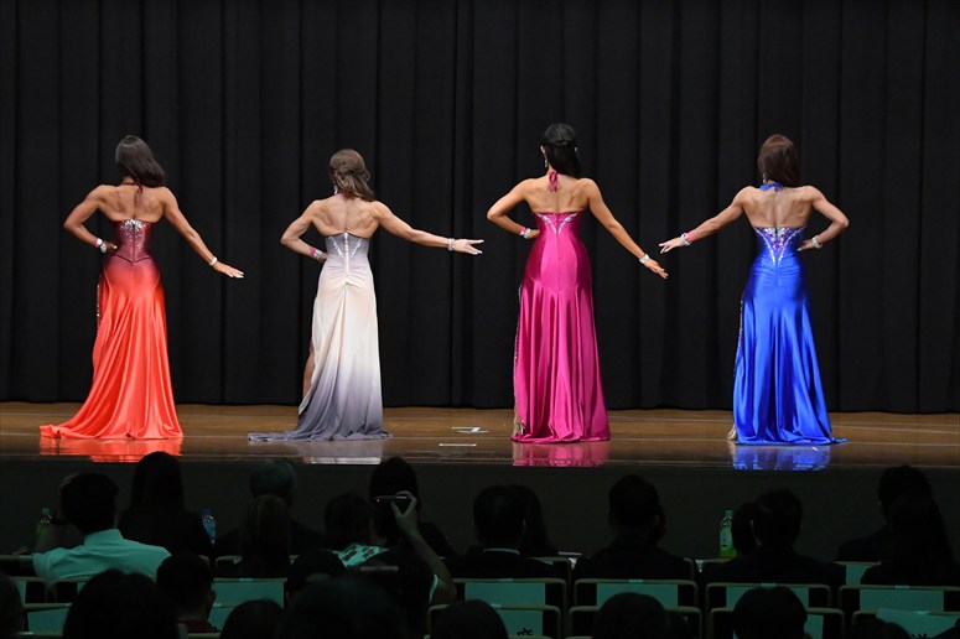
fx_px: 3385
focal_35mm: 127
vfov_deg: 10.8
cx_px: 480
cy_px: 320
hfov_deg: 16.1
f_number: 5.6
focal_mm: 85
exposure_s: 1/400
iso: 6400
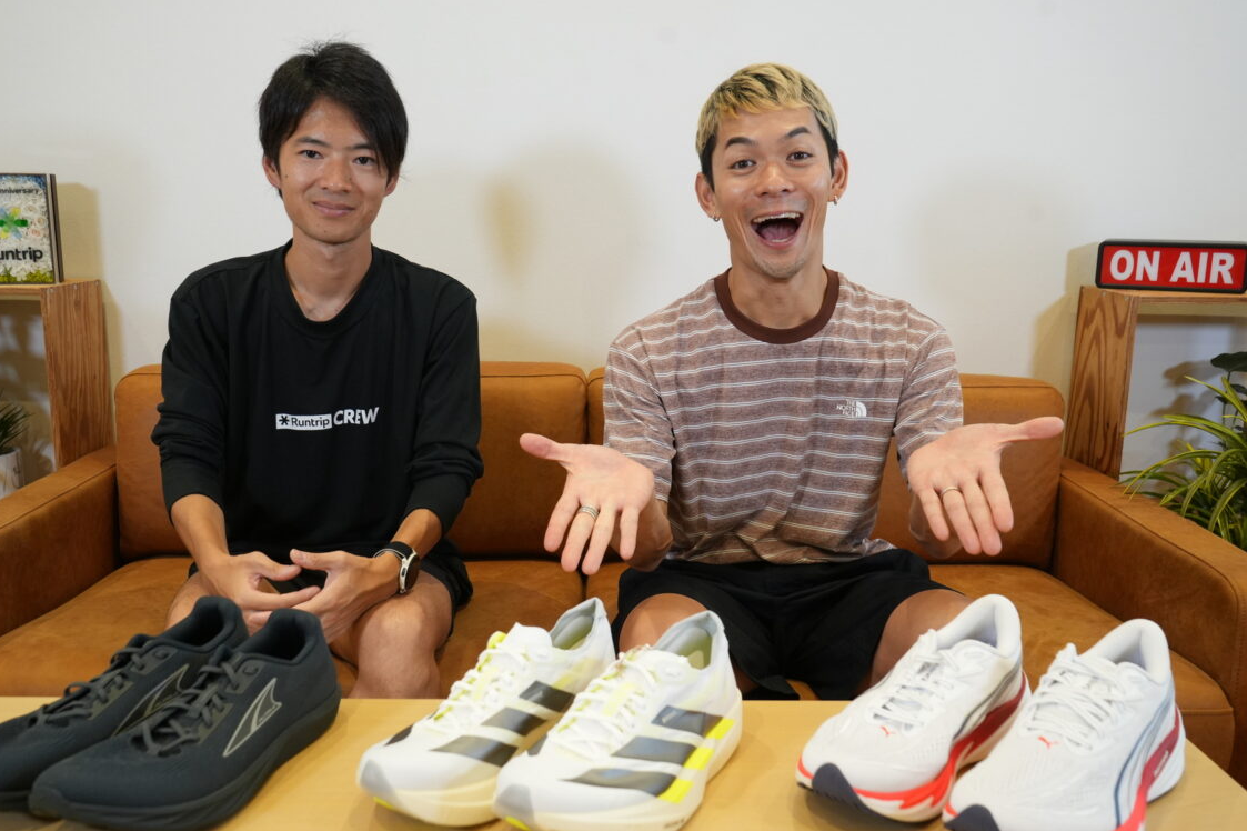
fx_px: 1073
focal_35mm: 31
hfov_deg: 60.2
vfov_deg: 42.3
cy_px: 432
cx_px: 582
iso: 1600
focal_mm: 29
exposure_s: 1/100
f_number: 6.3
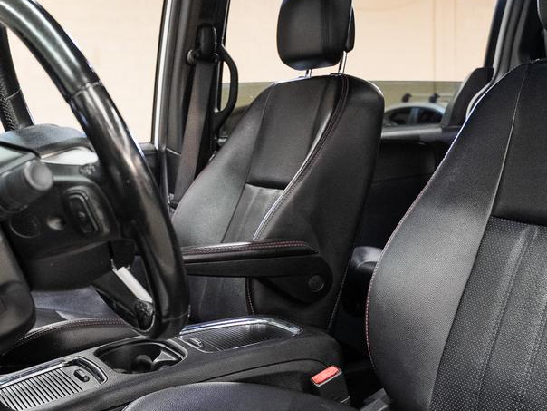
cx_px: 333
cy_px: 210
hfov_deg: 34.8
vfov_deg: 26.6
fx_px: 869
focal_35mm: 55
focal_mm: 24
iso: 1000
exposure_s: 1/40
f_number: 4
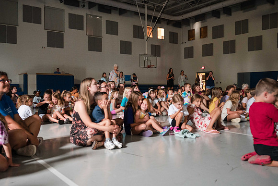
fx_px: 246
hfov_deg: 58.9
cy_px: 91
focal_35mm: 32
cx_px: 139
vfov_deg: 41.3
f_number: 4
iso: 5000
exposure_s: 1/60
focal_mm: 30
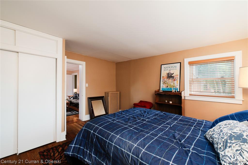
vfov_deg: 77.3
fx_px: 103
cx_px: 124
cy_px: 82
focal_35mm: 15
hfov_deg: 100.4
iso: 1000
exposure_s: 1/125
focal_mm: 10
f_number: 6.4
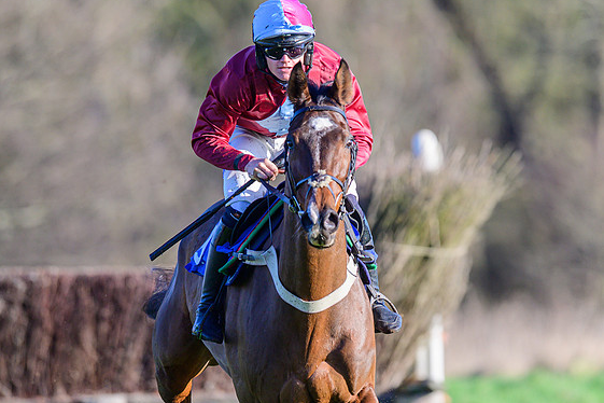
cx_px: 348
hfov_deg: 3.2
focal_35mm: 650
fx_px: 10905
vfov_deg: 2.1
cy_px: 165
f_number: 5
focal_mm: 400
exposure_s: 1/2000
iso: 400
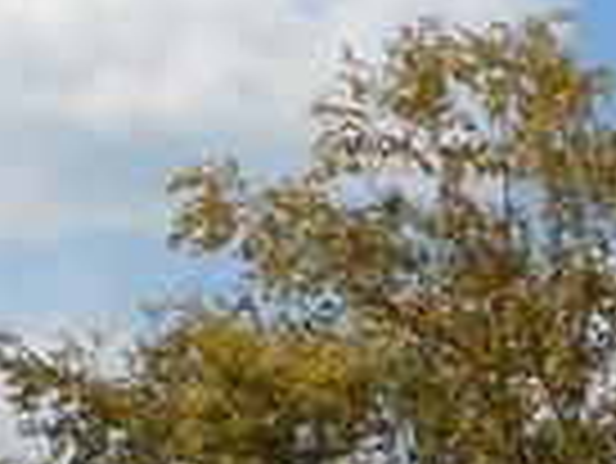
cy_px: 996
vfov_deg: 7.6
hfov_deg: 8.4
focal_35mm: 187
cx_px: 2001
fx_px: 3331
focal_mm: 4.5
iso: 80
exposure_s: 1/1250
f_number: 3.7
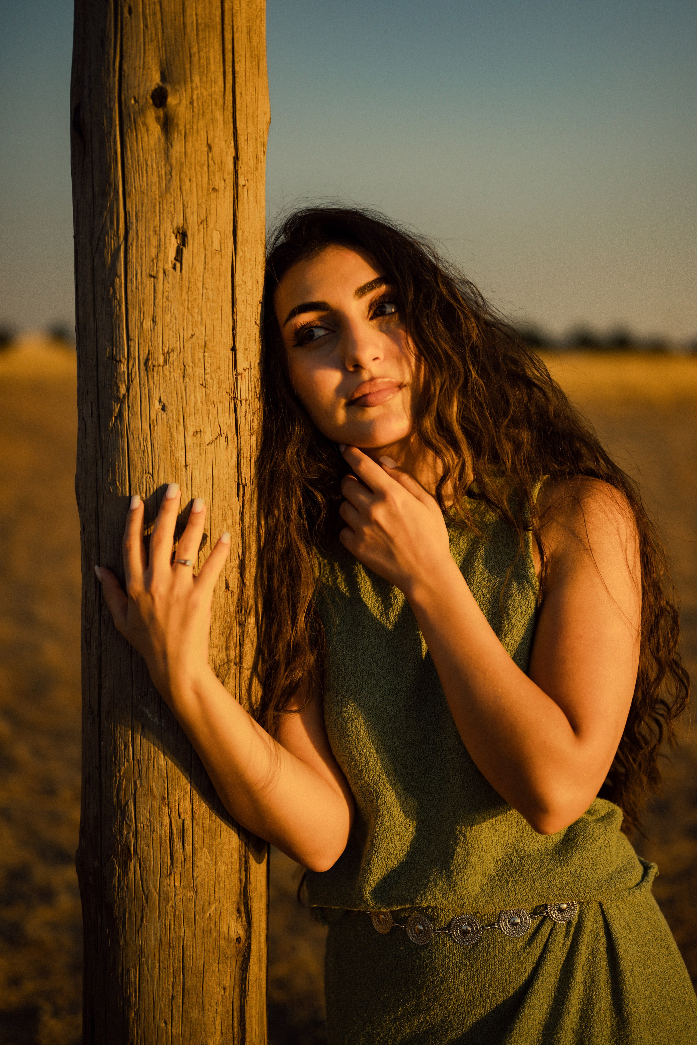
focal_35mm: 50
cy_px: 522
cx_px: 348
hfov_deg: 27.0
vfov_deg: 39.6
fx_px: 1451
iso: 100
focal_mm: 50
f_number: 1.8
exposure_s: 1/500
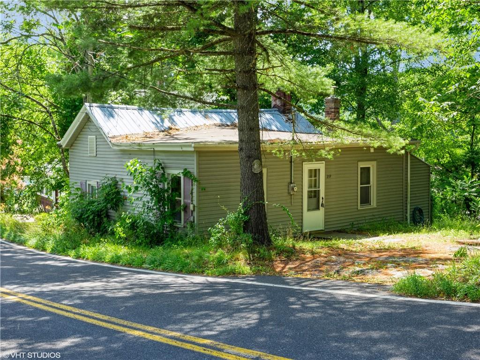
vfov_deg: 32.9
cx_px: 240
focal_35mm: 44
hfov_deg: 42.9
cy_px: 180
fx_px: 610
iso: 200
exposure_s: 1/60
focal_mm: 22
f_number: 8
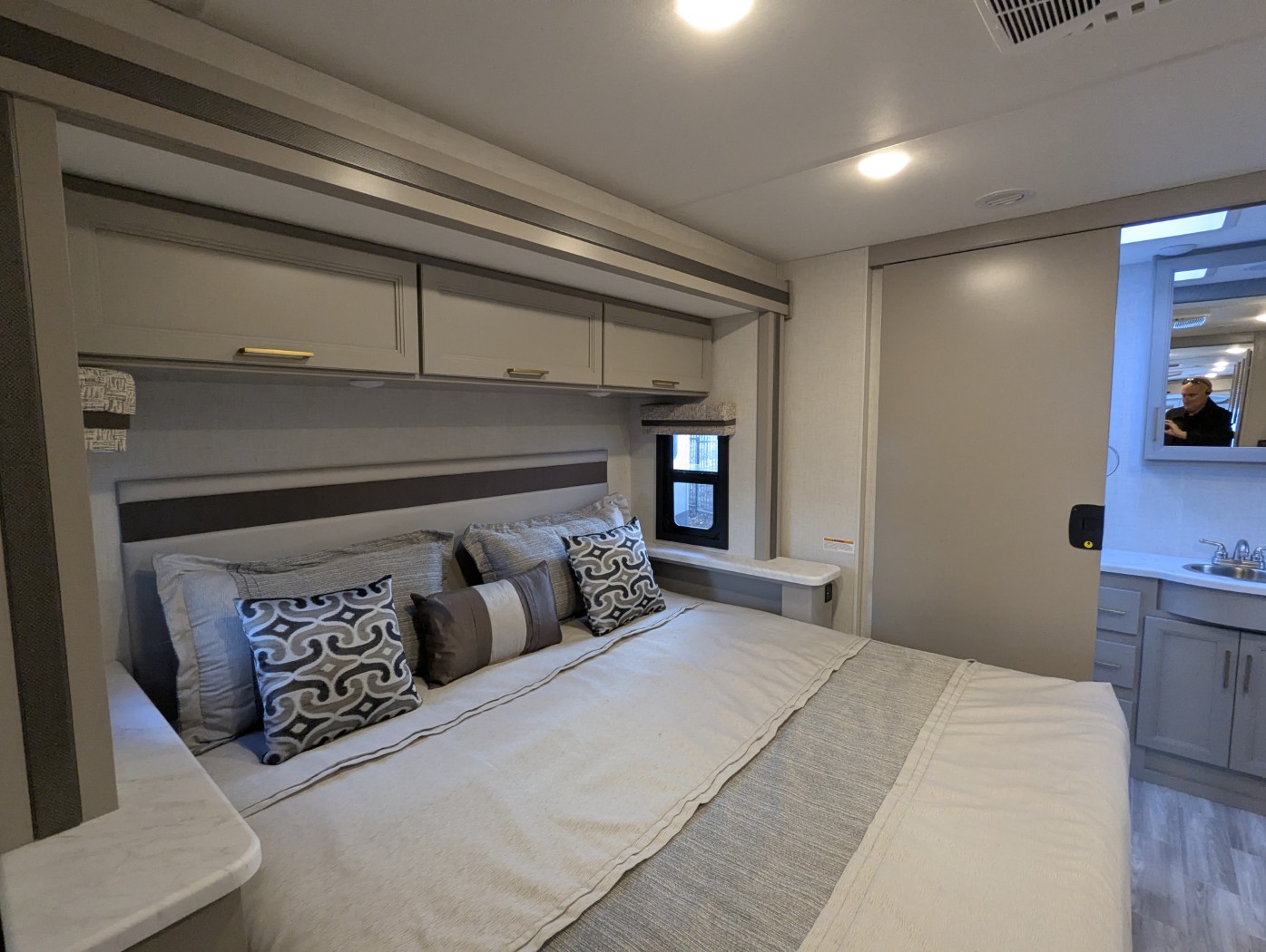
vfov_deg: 78.2
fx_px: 586
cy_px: 476
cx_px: 633
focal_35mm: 16
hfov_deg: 94.4
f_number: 2.2
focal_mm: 2.35
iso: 407
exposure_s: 1/118
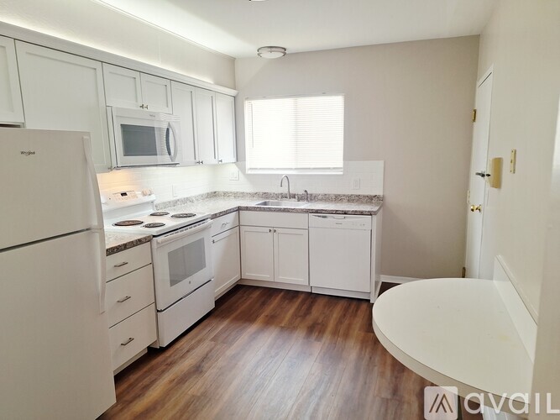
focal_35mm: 23
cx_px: 280
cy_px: 210
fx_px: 372
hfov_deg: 73.9
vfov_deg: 58.9
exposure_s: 1/120
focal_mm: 5.54
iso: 50
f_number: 1.8
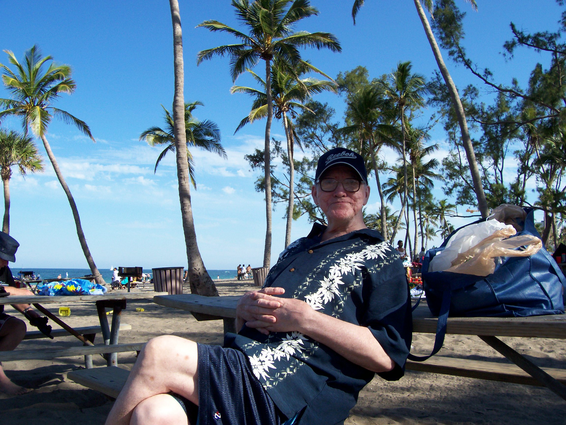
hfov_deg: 54.0
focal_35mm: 34
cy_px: 212
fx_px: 556
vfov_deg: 41.8
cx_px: 283
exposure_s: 1/347
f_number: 5.1
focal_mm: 5.6
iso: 80
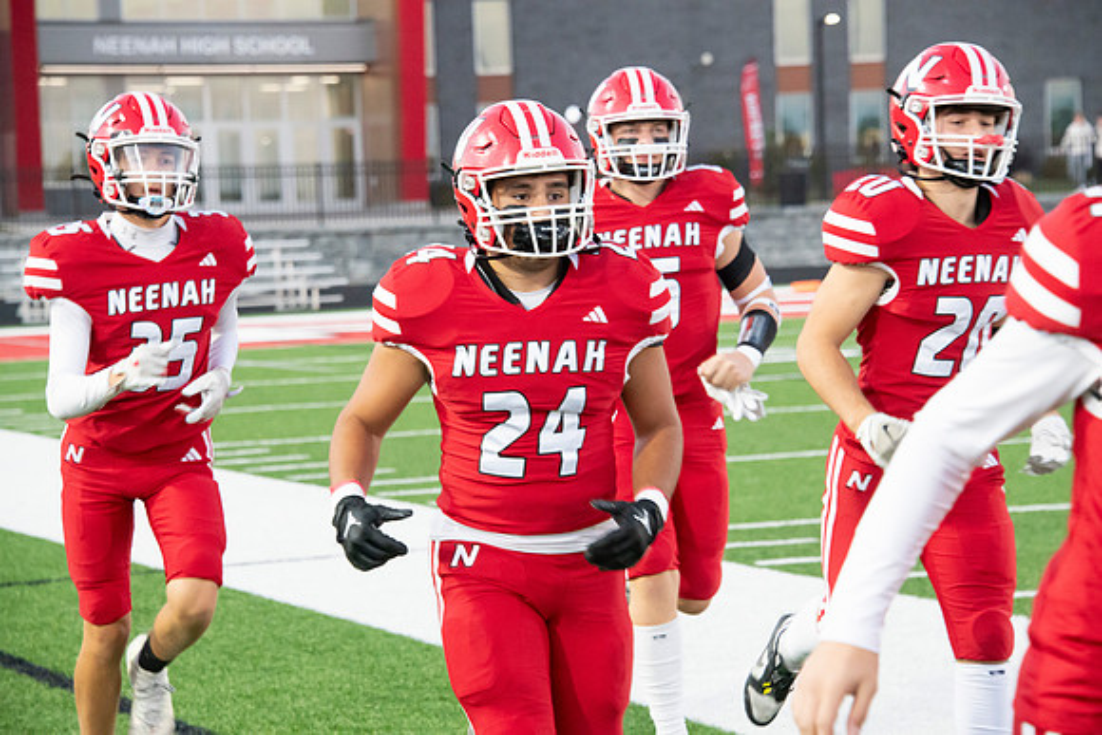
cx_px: 551
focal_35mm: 150
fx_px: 4593
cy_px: 368
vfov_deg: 9.2
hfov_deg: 13.7
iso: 8000
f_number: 7.1
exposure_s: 1/320
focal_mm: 150
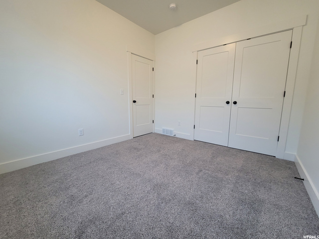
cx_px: 160
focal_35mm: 13
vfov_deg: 89.9
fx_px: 120
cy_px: 120
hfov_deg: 106.2
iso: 250
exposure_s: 1/60
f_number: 2.2
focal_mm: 2.2
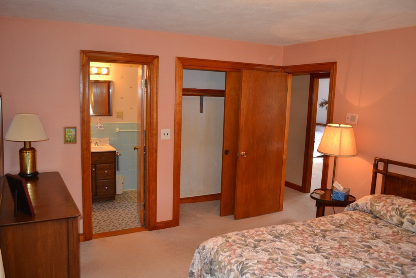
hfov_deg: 67.4
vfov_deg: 47.9
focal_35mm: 27
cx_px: 208
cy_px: 139
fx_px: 312
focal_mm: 18
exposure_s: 1/60
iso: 400
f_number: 3.5
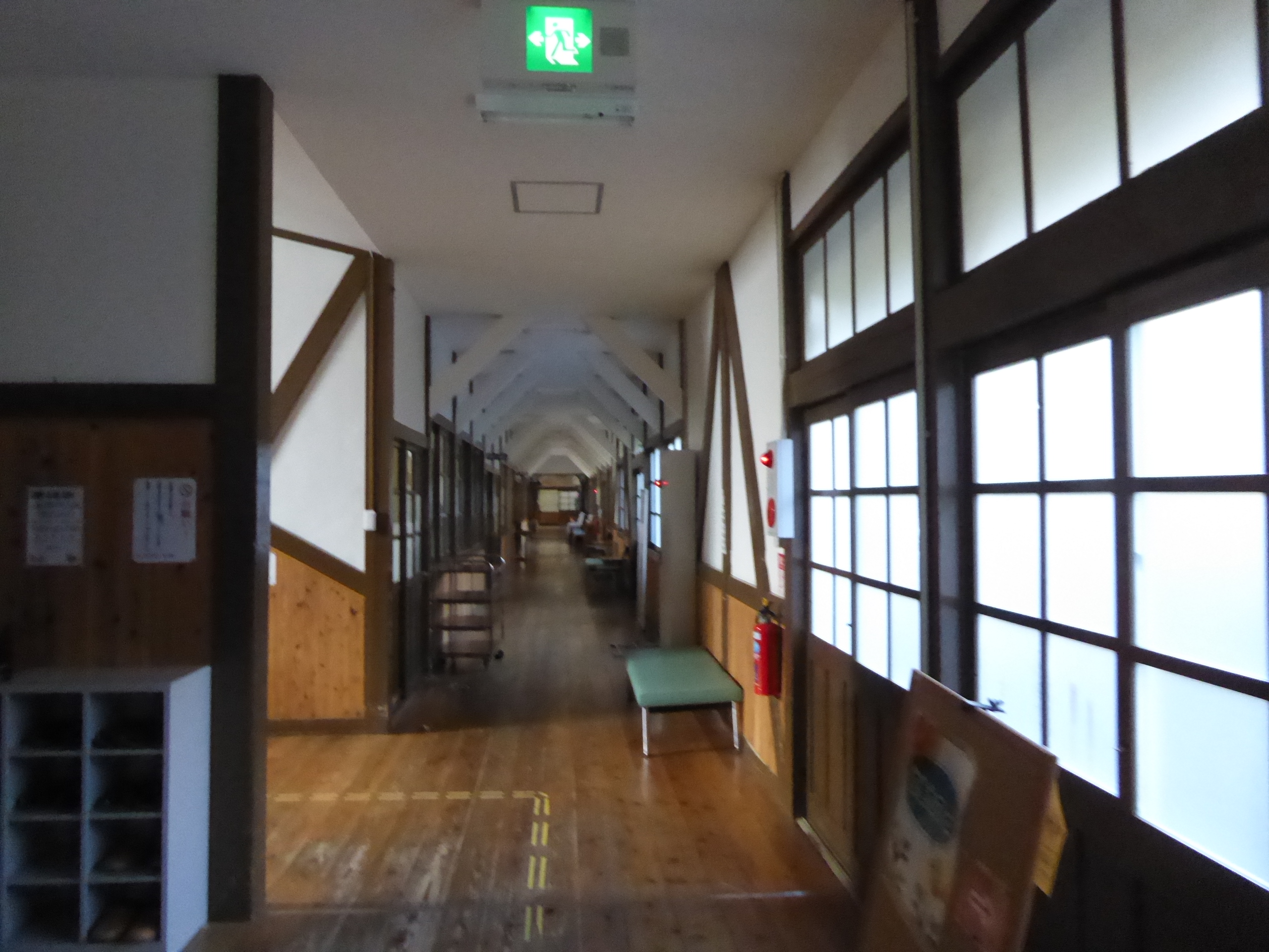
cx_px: 634
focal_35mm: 25
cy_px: 476
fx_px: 916
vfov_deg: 54.9
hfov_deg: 69.4
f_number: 3.3
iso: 1600
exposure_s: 1/125
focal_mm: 4.3
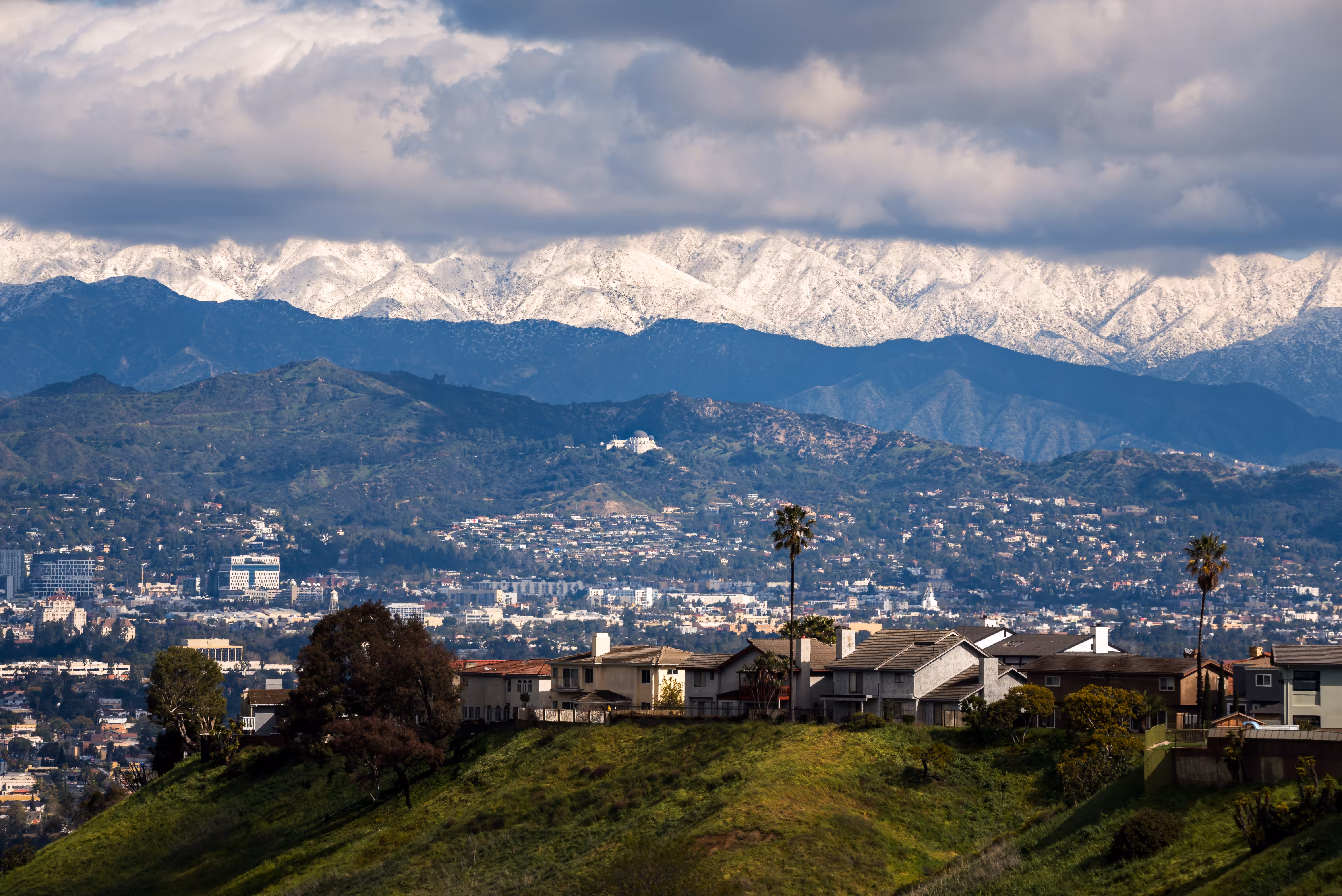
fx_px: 9323
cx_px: 671
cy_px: 448
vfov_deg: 5.5
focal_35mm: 250
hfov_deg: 8.2
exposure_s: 1/125
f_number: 14
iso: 50
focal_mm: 250
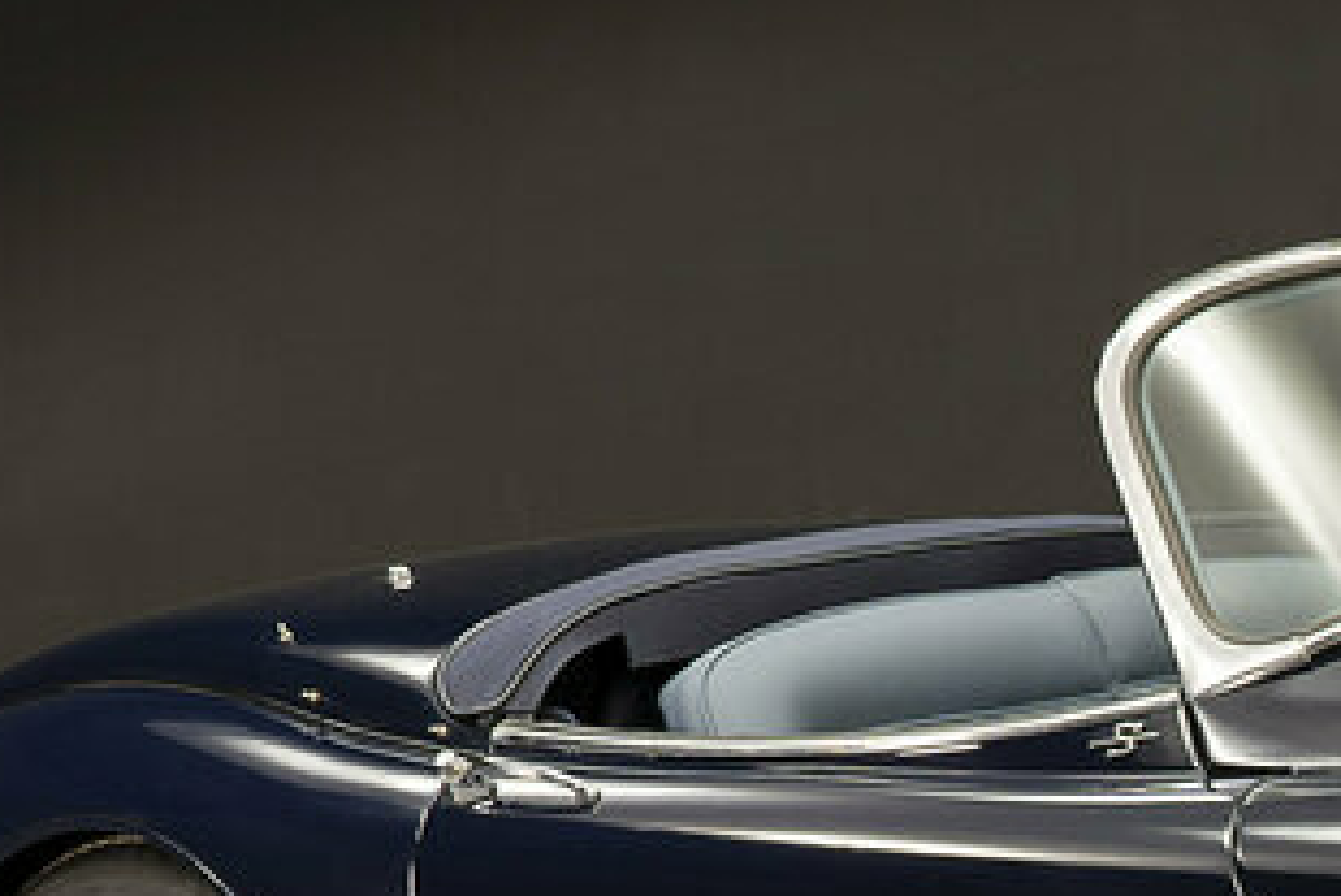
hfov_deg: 13.7
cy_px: 1199
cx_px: 1804
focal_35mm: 143
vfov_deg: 9.4
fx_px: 5329
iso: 250
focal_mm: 37
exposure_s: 1/1.25
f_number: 8
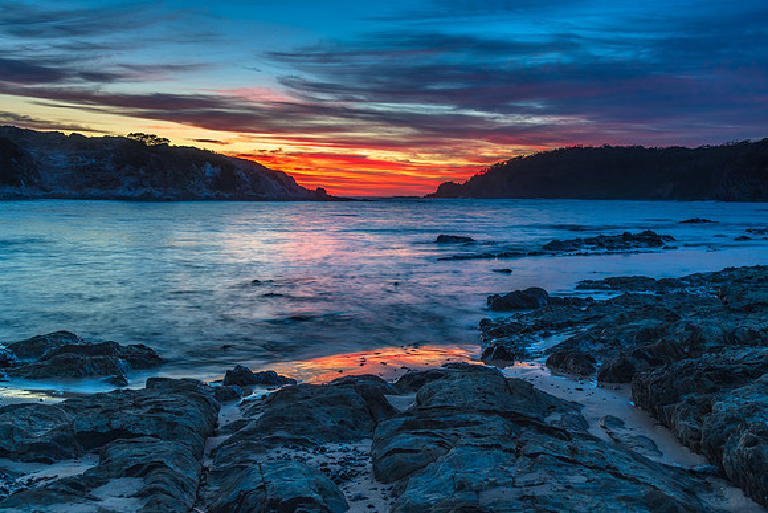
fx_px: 678
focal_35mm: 32
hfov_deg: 59.1
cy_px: 256
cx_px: 384
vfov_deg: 41.4
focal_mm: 31
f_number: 7.1
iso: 160
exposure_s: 1.6
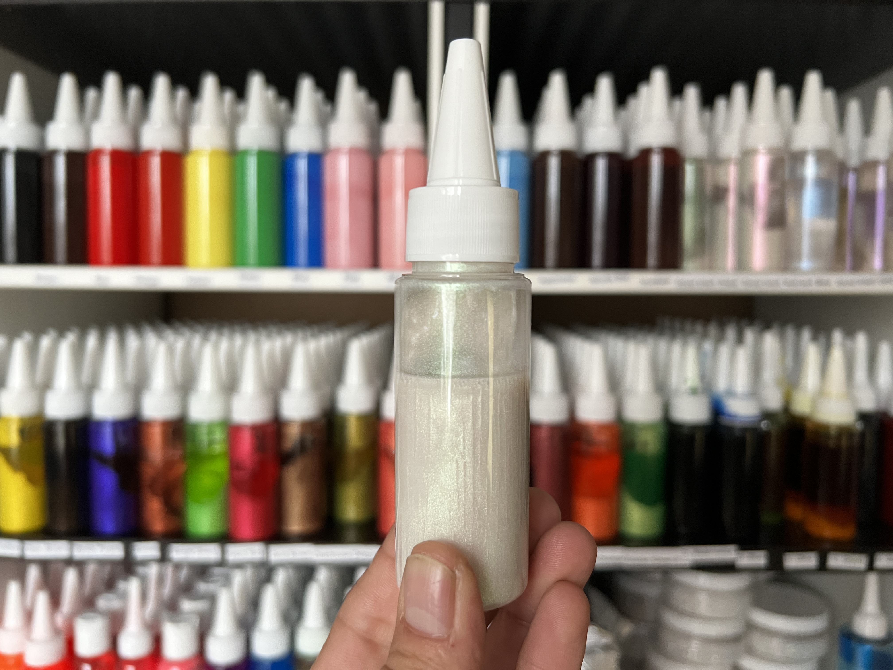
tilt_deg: -4.4
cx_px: 446
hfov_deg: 67.3
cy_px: 335
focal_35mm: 26
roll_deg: -0.7
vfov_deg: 53.1
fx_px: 671
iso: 250
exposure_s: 1/60
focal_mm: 5.7
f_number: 1.5
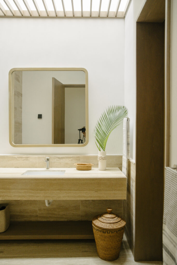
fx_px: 221
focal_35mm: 30
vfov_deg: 61.9
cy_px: 132
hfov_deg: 43.6
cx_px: 88
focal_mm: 30
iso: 640
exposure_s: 1/250
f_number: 2.8
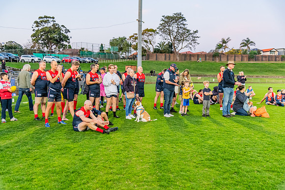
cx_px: 142
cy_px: 95
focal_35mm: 35
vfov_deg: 37.9
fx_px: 277
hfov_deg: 54.4
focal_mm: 35
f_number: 4
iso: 1800
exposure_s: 1/100
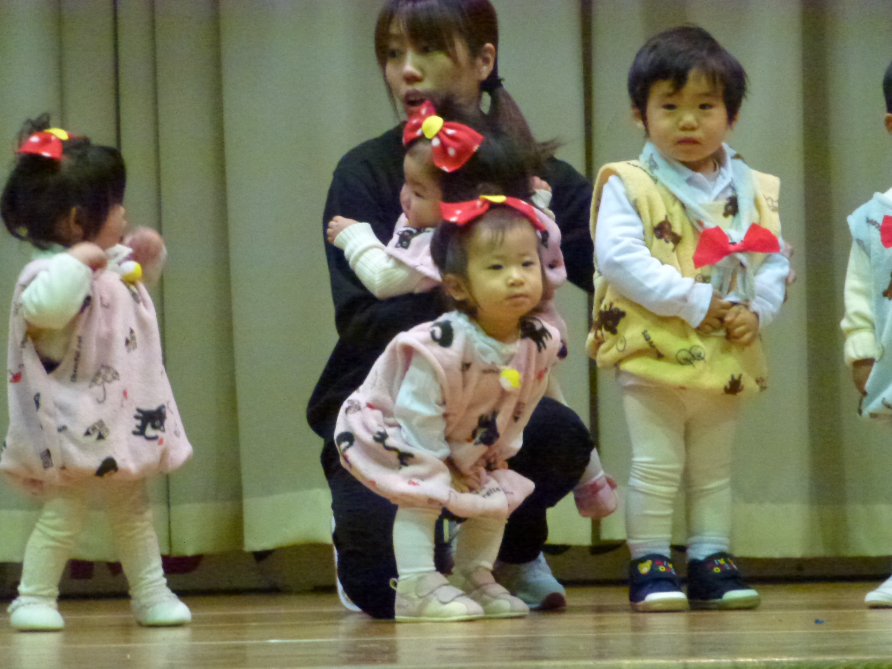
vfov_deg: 6.9
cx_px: 446
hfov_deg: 9.2
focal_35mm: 214
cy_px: 334
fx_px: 5514
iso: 1600
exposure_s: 1/40
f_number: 5.5
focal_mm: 38.3
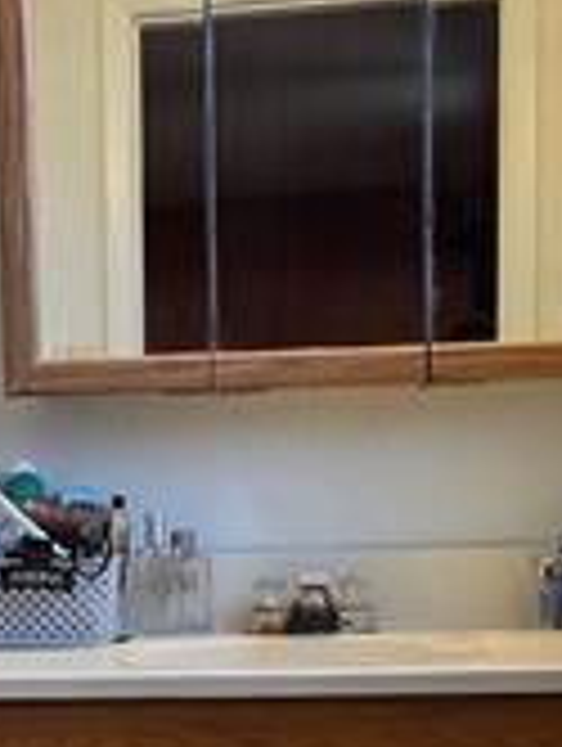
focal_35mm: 60
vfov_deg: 31.1
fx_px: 1295
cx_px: 142
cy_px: 630
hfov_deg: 24.2
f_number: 1.9
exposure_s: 1/120
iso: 50
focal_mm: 2.2
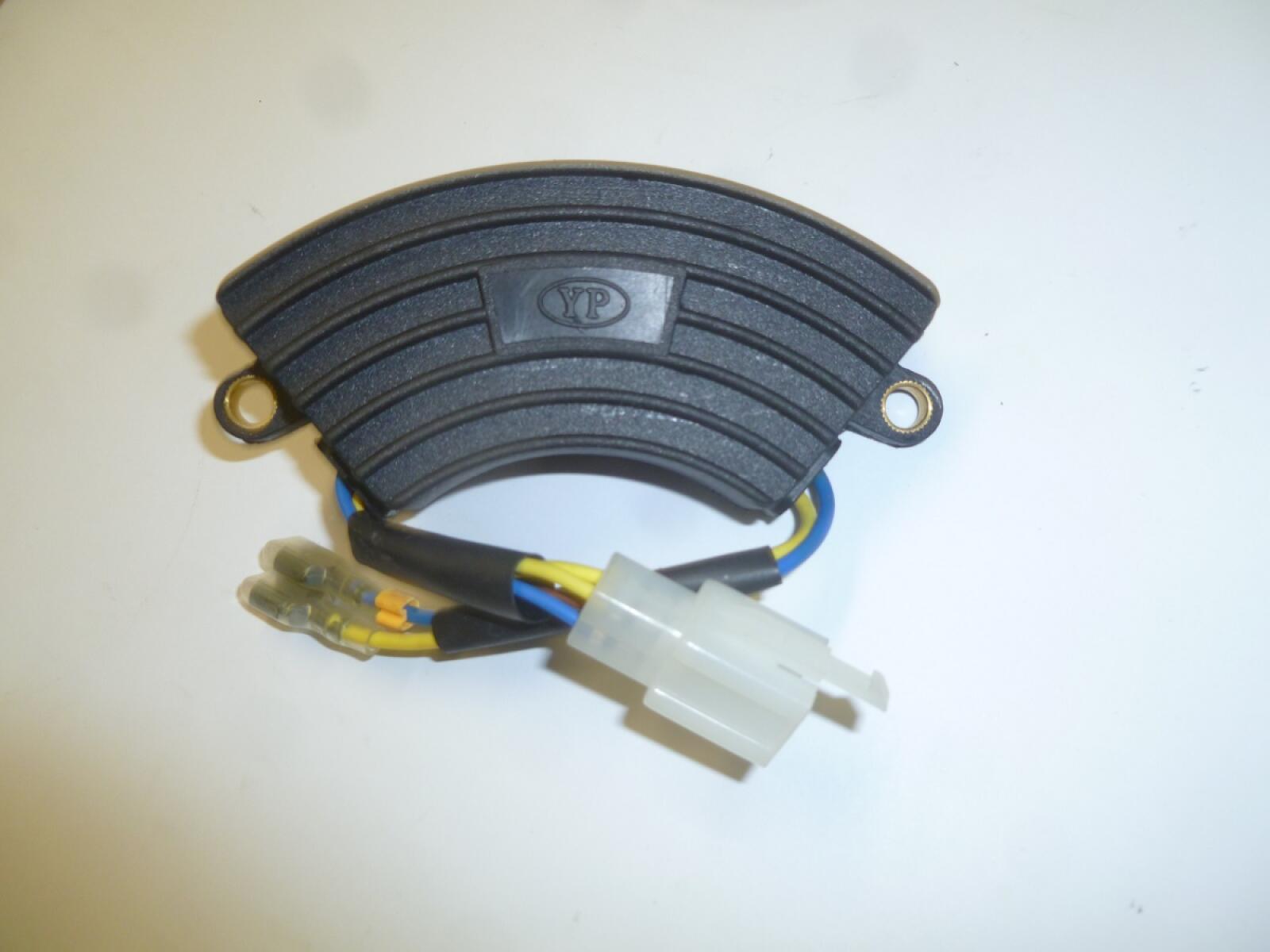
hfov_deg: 63.4
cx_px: 635
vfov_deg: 49.7
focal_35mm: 28
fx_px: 1027
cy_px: 476
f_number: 3.3
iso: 125
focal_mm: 5
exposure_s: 1/30
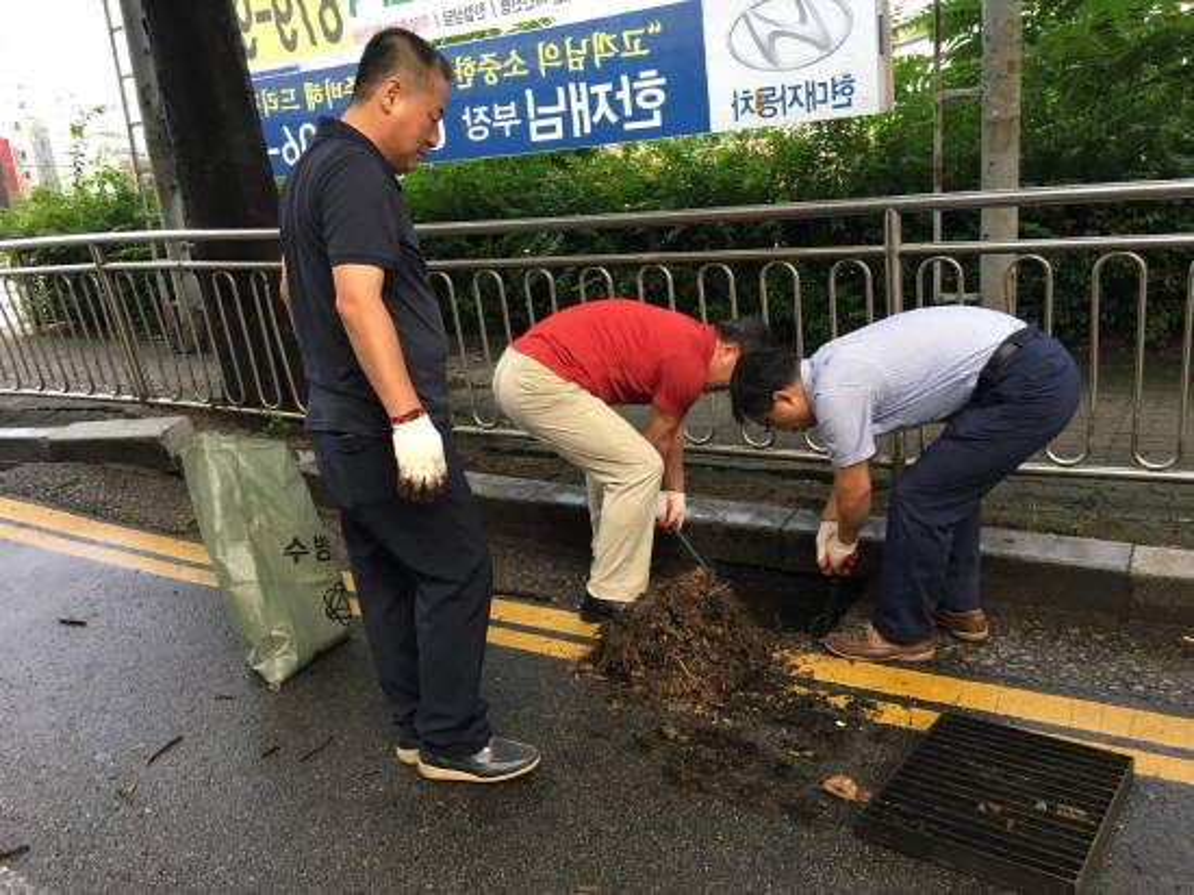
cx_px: 597
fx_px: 1000
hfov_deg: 61.7
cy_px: 448
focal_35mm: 29
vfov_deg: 48.2
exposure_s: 1/30
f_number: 2.2
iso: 64
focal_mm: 4.15
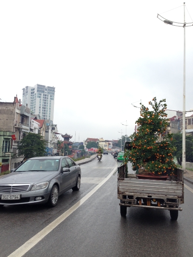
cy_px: 128
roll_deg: -4.2
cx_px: 96
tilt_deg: +1.9
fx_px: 245
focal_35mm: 33
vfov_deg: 55.4
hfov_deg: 42.9
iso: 50
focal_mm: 4.12
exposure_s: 1/332
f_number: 2.4
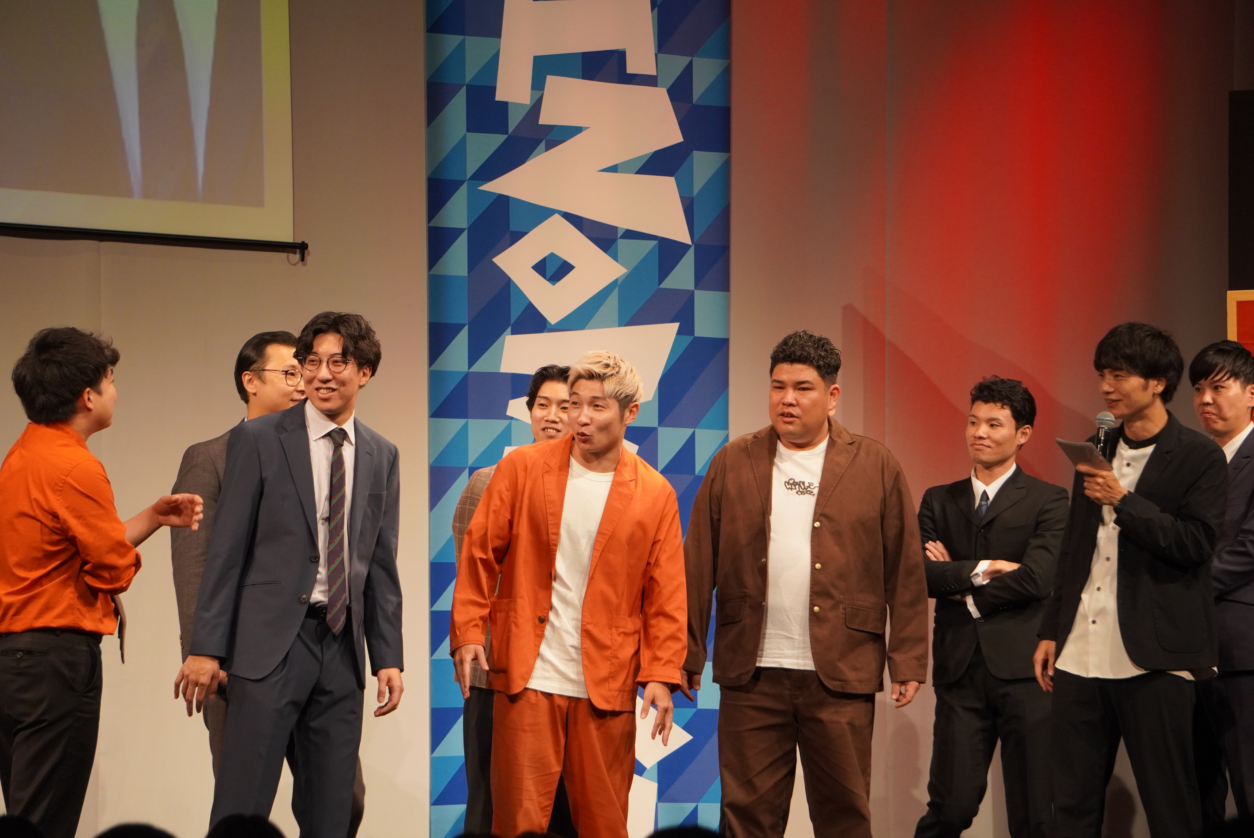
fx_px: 5750
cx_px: 627
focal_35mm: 165
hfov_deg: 12.4
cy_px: 419
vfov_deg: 8.3
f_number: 5.6
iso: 1250
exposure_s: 1/200
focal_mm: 110
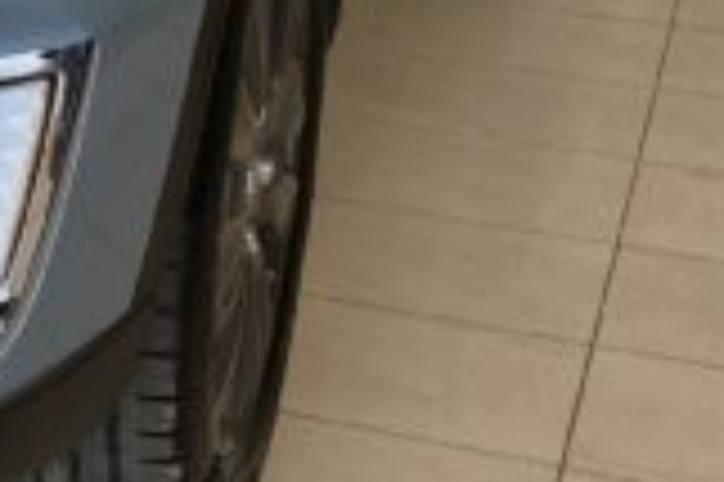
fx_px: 2592
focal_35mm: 129
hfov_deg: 14.0
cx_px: -594
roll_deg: +0.2
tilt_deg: -14.3
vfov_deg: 10.4
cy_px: -126
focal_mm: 4.25
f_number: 1.8
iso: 64
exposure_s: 1/121
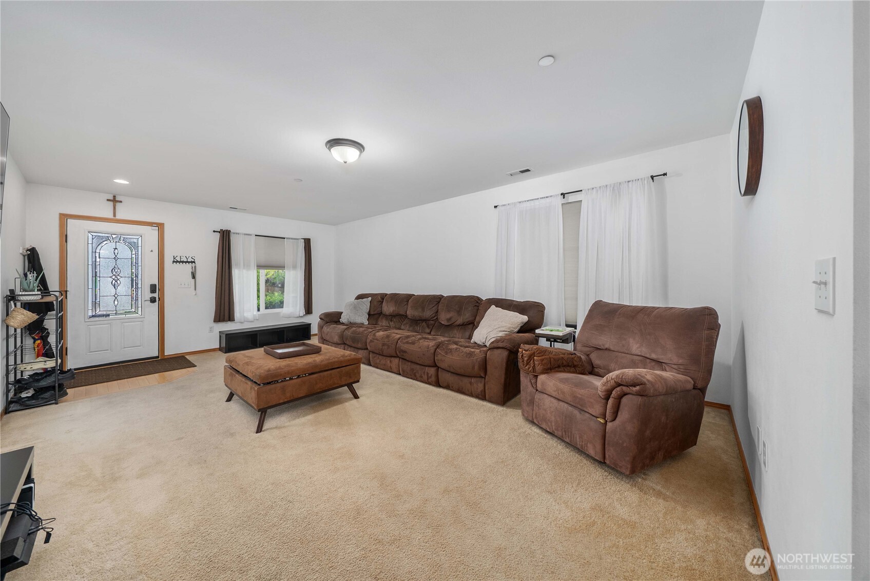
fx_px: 290
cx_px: 435
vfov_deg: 90.1
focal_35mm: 12
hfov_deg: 112.6
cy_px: 290
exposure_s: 1/3
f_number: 7.1
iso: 1000
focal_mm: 12
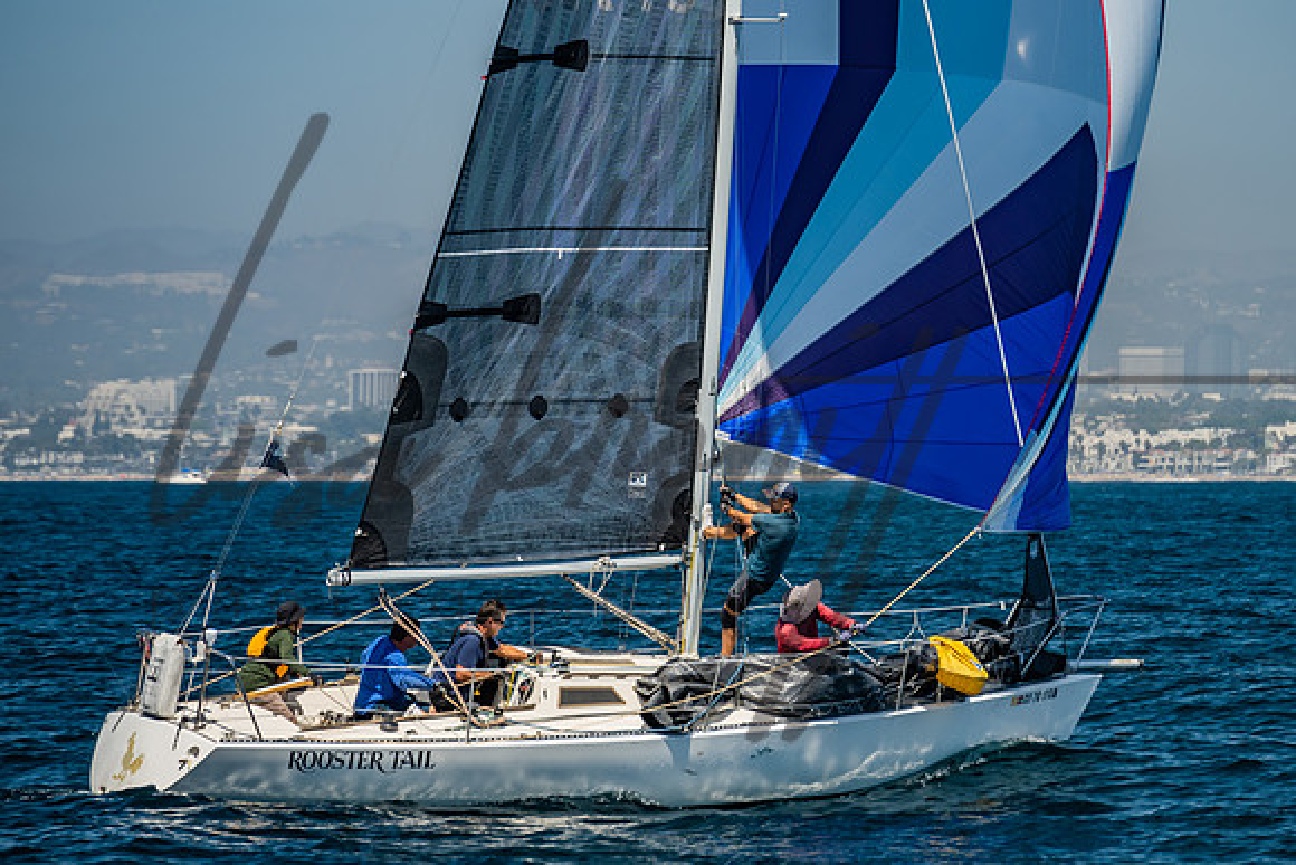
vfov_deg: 4.9
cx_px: 753
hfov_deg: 7.3
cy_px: 344
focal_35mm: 281
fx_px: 10103
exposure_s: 1/400
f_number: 6.3
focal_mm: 200
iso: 160
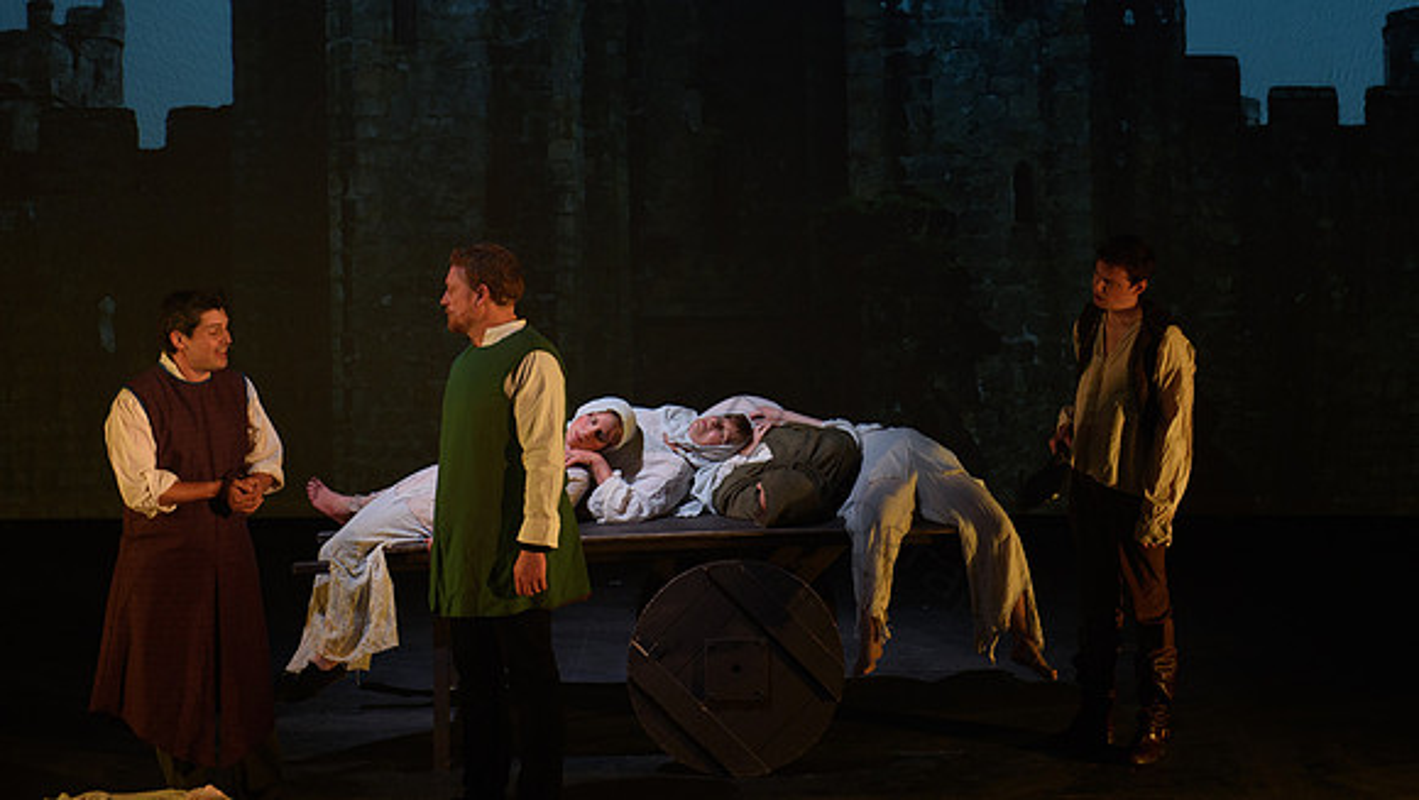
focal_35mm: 87
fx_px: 3262
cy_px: 208
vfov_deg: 13.9
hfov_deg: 24.5
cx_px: 890
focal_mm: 66
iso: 1000
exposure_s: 1/60
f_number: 3.5
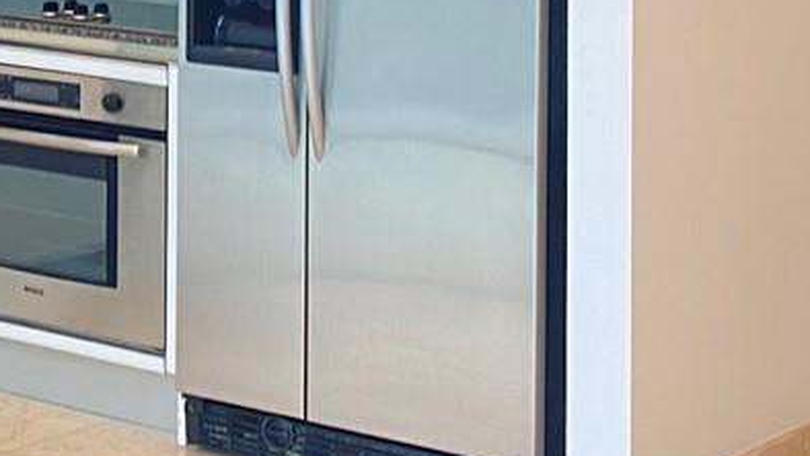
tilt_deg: +0.9
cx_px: -204
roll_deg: -1.2
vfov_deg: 10.2
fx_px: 2471
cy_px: -224
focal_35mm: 115
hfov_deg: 17.6
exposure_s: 1/60
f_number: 1.8
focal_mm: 4.25
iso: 125
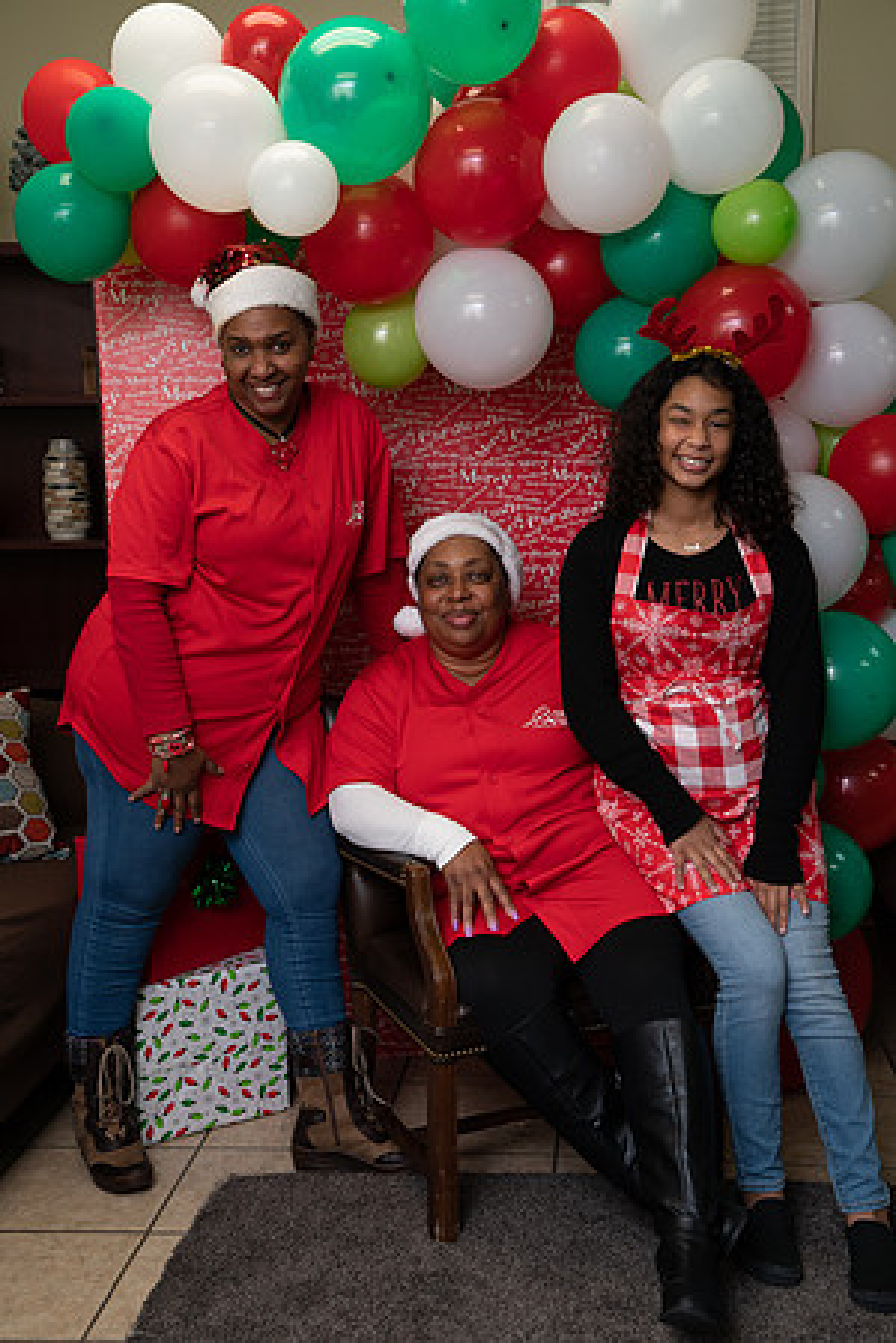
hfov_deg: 29.2
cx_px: 448
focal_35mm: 46
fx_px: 1717
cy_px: 672
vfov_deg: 42.7
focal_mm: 46
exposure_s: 1/80
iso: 400
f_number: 5
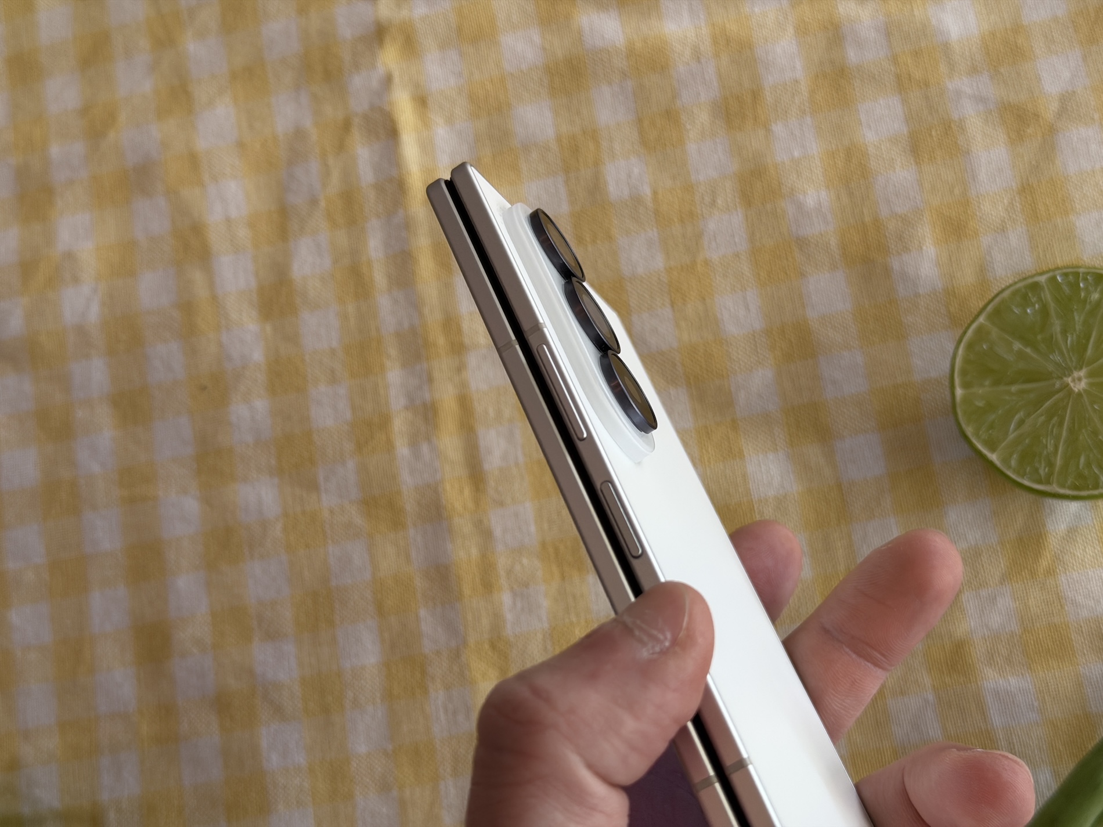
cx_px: 552
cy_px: 414
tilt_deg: -74.0
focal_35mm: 48
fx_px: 1529
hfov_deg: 39.7
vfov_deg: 30.3
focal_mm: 6.76
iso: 80
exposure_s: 1/121
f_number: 1.78
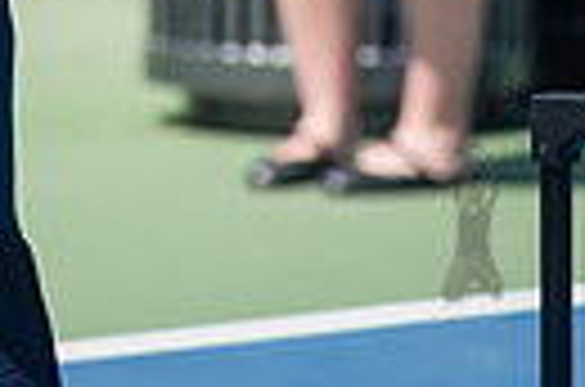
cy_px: -508
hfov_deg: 3.7
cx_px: -358
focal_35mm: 559
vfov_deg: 2.4
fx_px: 9062
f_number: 4.5
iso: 200
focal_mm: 112
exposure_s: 1/800
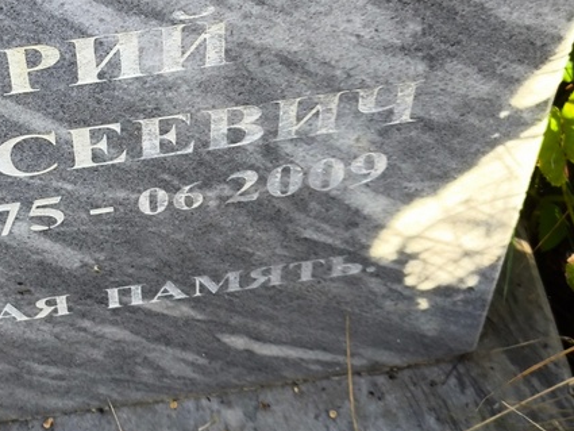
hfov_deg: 20.4
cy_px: 208
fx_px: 1559
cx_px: 36
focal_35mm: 94
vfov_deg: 15.7
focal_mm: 4.71
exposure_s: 1/186
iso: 50
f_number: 1.7
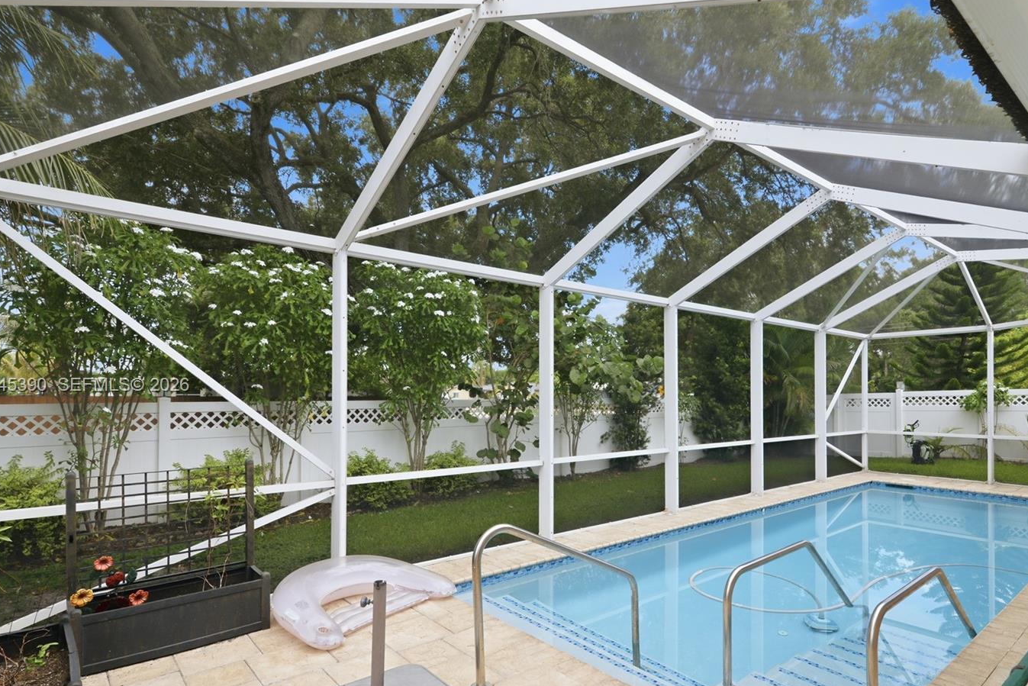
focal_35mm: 19
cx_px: 562
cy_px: 386
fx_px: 543
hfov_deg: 86.6
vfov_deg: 64.4
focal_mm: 16
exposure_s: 1/125
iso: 320
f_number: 10
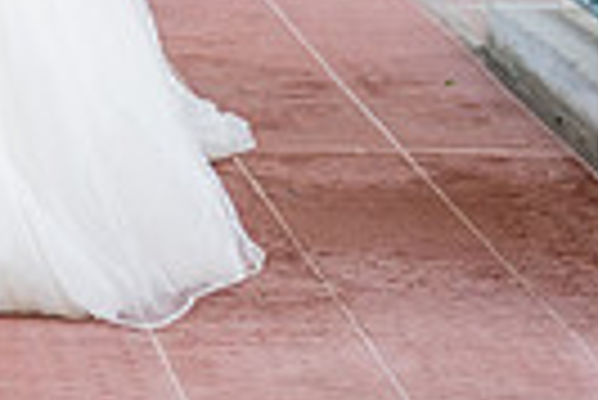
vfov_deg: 5.3
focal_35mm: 254
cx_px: -175
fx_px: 4224
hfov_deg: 8.0
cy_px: -330
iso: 500
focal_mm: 50
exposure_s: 1/250
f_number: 2.8
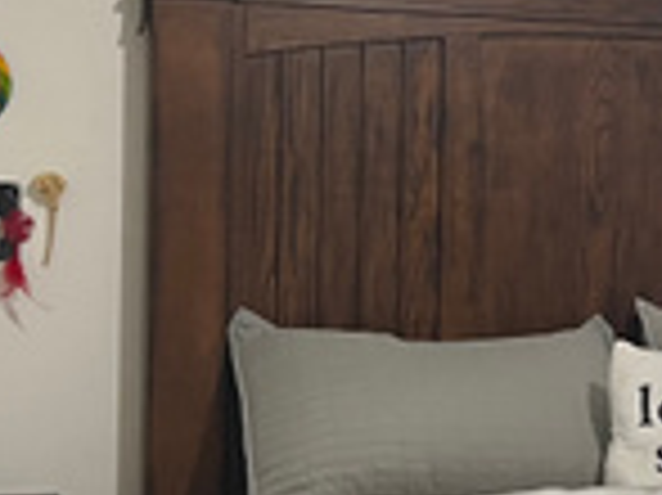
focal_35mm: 113
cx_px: 766
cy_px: 284
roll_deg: -1.4
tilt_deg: -3.2
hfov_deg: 16.8
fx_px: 2159
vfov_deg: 13.1
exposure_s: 1/60
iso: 160
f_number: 1.5
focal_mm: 5.7
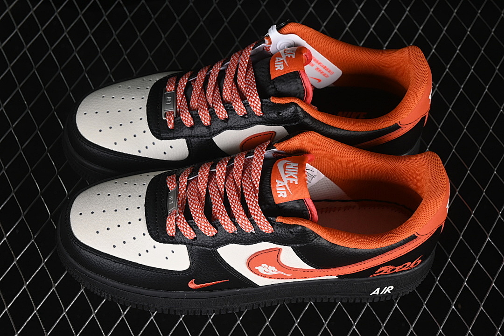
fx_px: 1050
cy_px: 168
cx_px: 252
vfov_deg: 18.2
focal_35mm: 75
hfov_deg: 27.0
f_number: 7.1
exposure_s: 1/60
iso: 160
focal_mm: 50
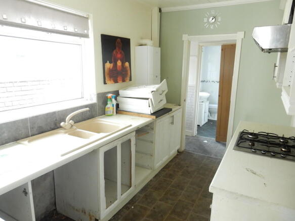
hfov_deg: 69.4
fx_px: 213
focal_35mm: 25
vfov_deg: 54.9
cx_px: 148
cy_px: 110
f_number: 3.7
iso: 320
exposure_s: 1/30
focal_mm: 4.5
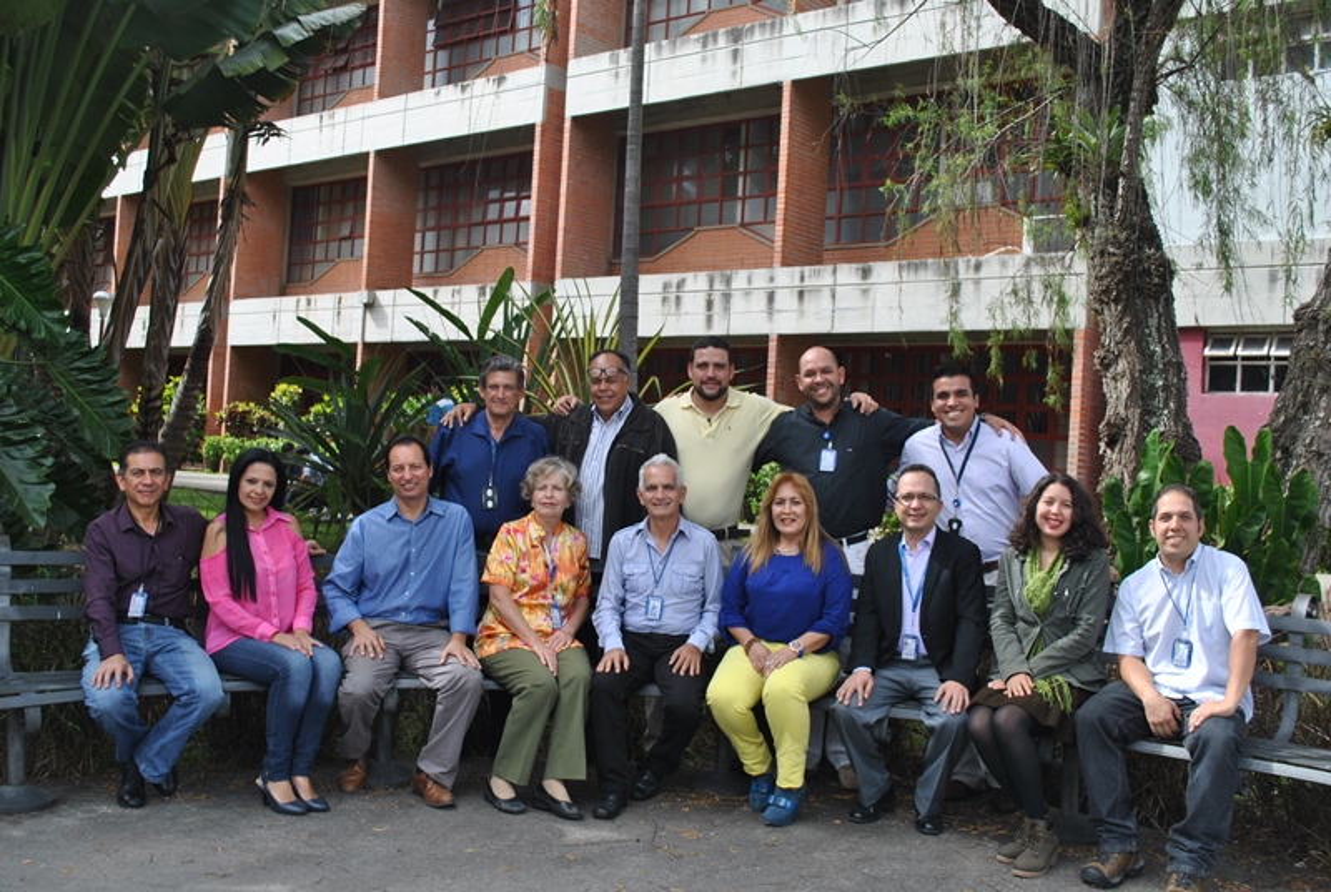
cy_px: 446
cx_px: 666
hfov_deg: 53.1
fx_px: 1333
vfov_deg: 37.0
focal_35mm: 36
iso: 100
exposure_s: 1/160
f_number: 6.3
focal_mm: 24
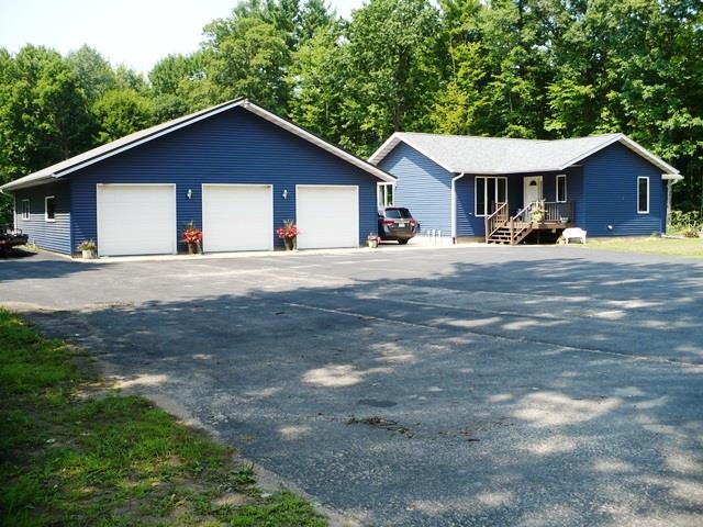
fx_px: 751
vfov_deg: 38.7
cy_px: 264
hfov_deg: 50.1
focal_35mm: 37
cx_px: 352
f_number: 2.8
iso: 100
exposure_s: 1/500
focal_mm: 6.1
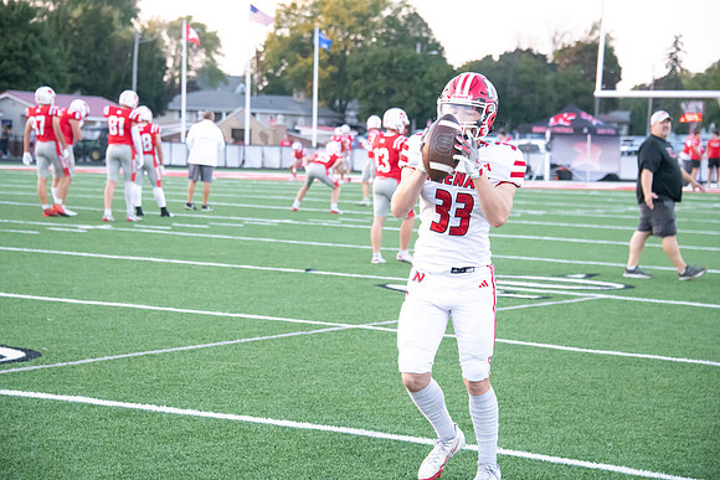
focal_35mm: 100
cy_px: 240
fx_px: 2000
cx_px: 360
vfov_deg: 13.7
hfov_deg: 20.4
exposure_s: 1/640
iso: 4000
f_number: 5.6
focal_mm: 100
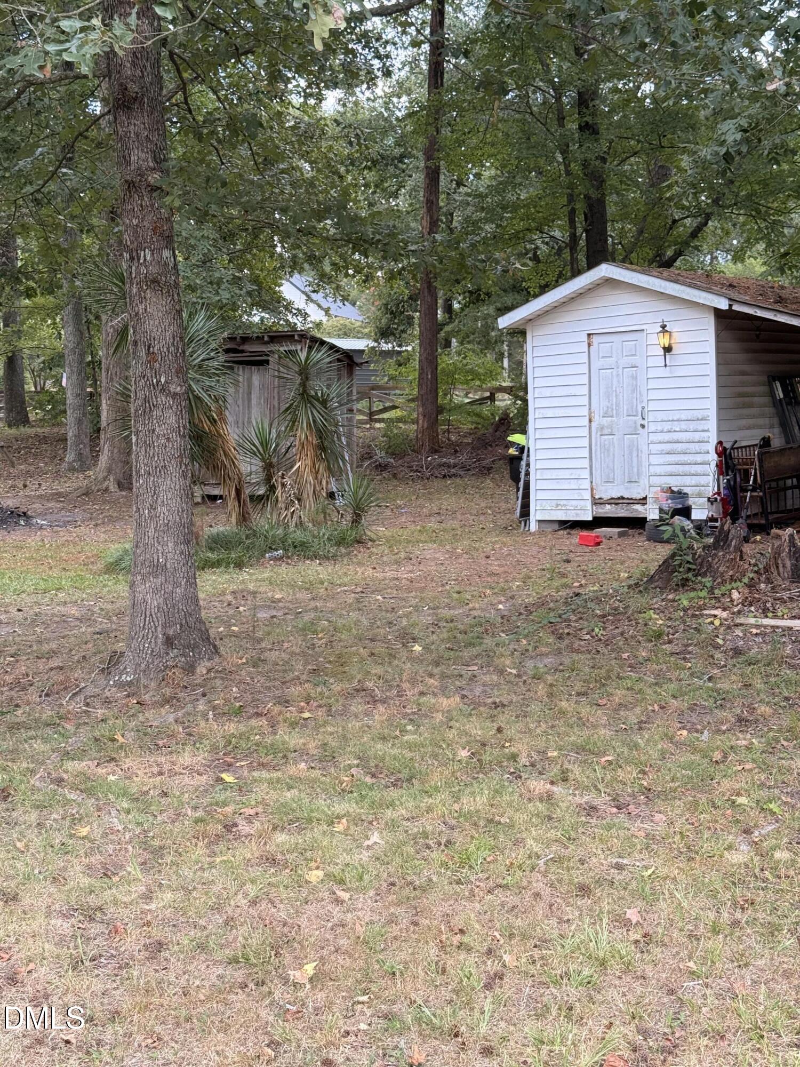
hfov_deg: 30.3
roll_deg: +1.2
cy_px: 534
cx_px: 400
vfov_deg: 39.7
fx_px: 1479
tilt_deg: -4.0
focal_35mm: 48
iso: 80
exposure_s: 1/455
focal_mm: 6.76
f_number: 1.78
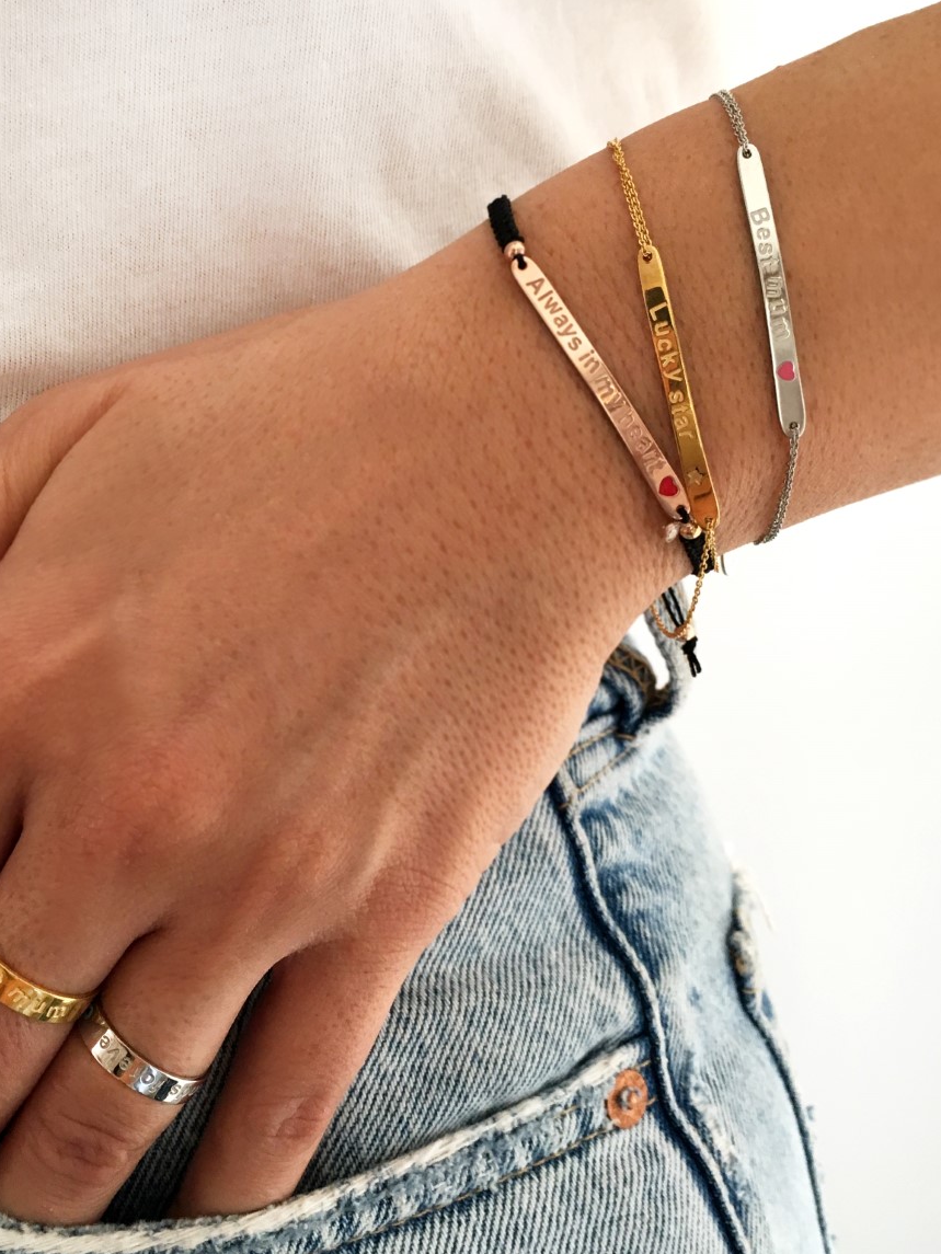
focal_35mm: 38
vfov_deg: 49.0
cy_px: 643
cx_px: 417
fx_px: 1377
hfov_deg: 37.7
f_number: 2.2
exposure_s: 1/33
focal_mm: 4.15
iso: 50
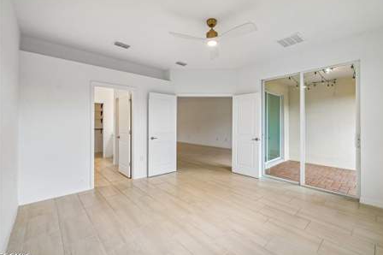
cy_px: 126
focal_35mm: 15
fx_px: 159
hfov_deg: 100.3
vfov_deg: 77.2
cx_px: 202
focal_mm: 14
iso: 400
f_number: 8
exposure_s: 1/25
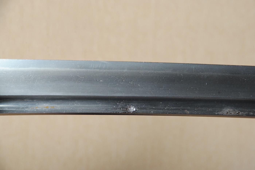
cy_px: 85
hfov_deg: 10.1
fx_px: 1436
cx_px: 128
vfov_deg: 6.8
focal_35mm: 202
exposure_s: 1/2
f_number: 11
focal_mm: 135
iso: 400
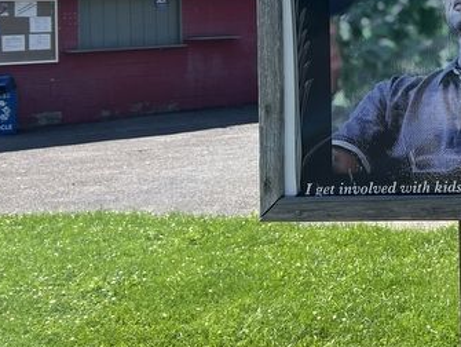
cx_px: 490
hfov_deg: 28.7
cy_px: 7
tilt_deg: -1.1
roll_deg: +1.0
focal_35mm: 62
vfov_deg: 22.8
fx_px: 827
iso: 50
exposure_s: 1/2045
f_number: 1.5
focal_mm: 5.7
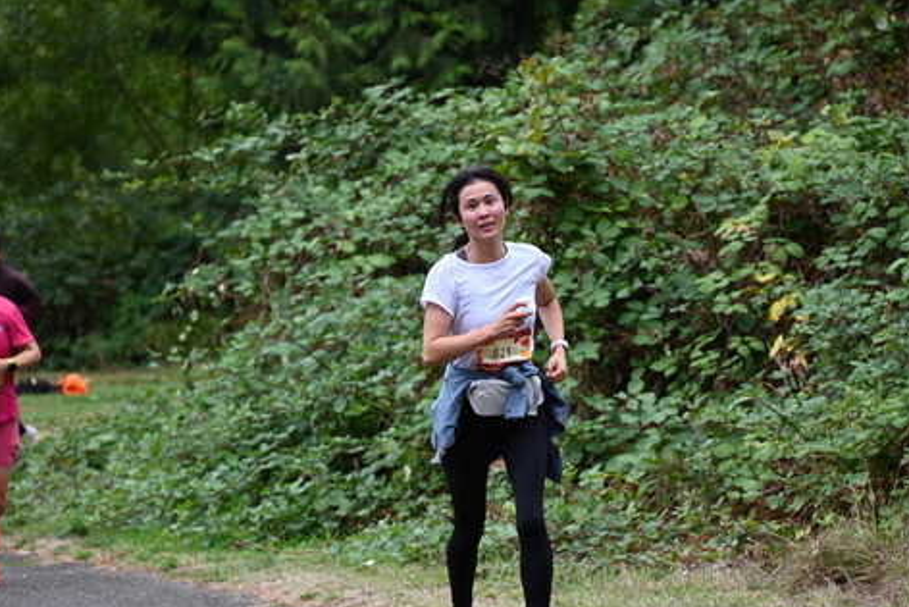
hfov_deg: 8.8
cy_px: 350
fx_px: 5885
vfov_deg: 5.9
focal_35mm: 233
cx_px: 460
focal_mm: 200
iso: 400
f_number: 6.3
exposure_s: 1/400
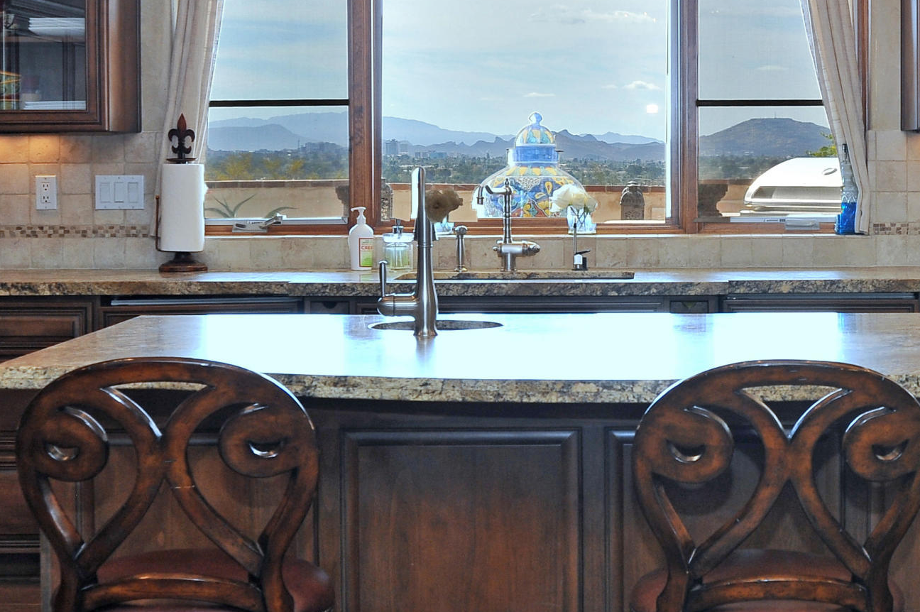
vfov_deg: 16.8
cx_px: 740
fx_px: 2068
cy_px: 181
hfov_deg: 24.7
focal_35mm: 81
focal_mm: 35
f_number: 8
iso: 640
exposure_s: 1/40
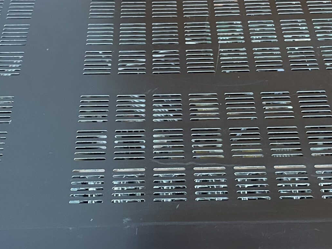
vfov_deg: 22.4
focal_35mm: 65
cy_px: 179
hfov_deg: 29.8
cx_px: 170
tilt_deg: -48.1
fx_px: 623
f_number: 1.6
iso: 500
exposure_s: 1/33
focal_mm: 4.2
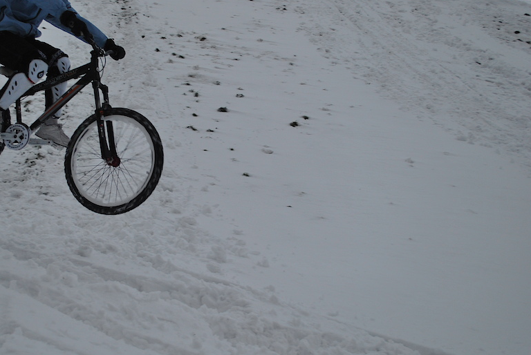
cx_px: 198
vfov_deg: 26.1
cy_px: 172
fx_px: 768
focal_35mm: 52
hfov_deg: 37.9
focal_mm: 26
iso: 200
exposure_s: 1/500
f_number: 4.2
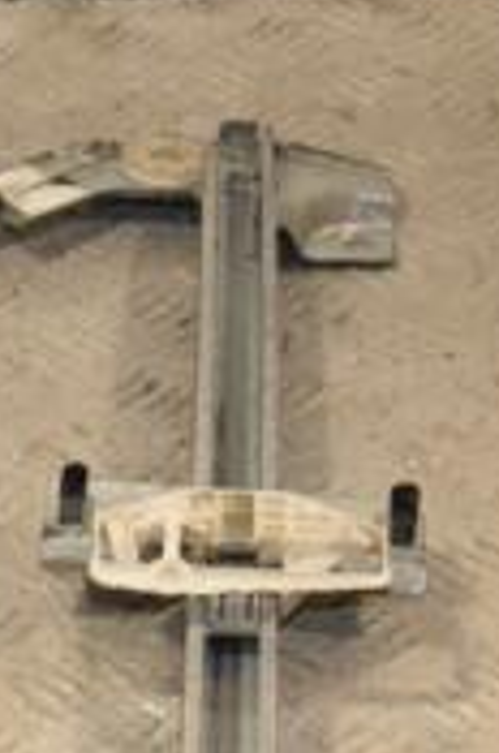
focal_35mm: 134
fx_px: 2797
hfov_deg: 9.4
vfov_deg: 15.2
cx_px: -555
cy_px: 663
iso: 800
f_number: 8
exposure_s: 1/200
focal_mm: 26
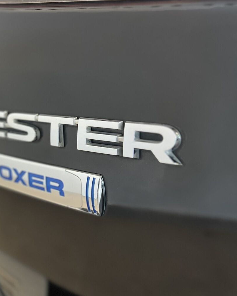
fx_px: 377
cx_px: 5
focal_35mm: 43
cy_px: 146
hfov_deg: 32.4
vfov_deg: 42.9
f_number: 1.5
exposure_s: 1/60
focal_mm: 5.7
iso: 160
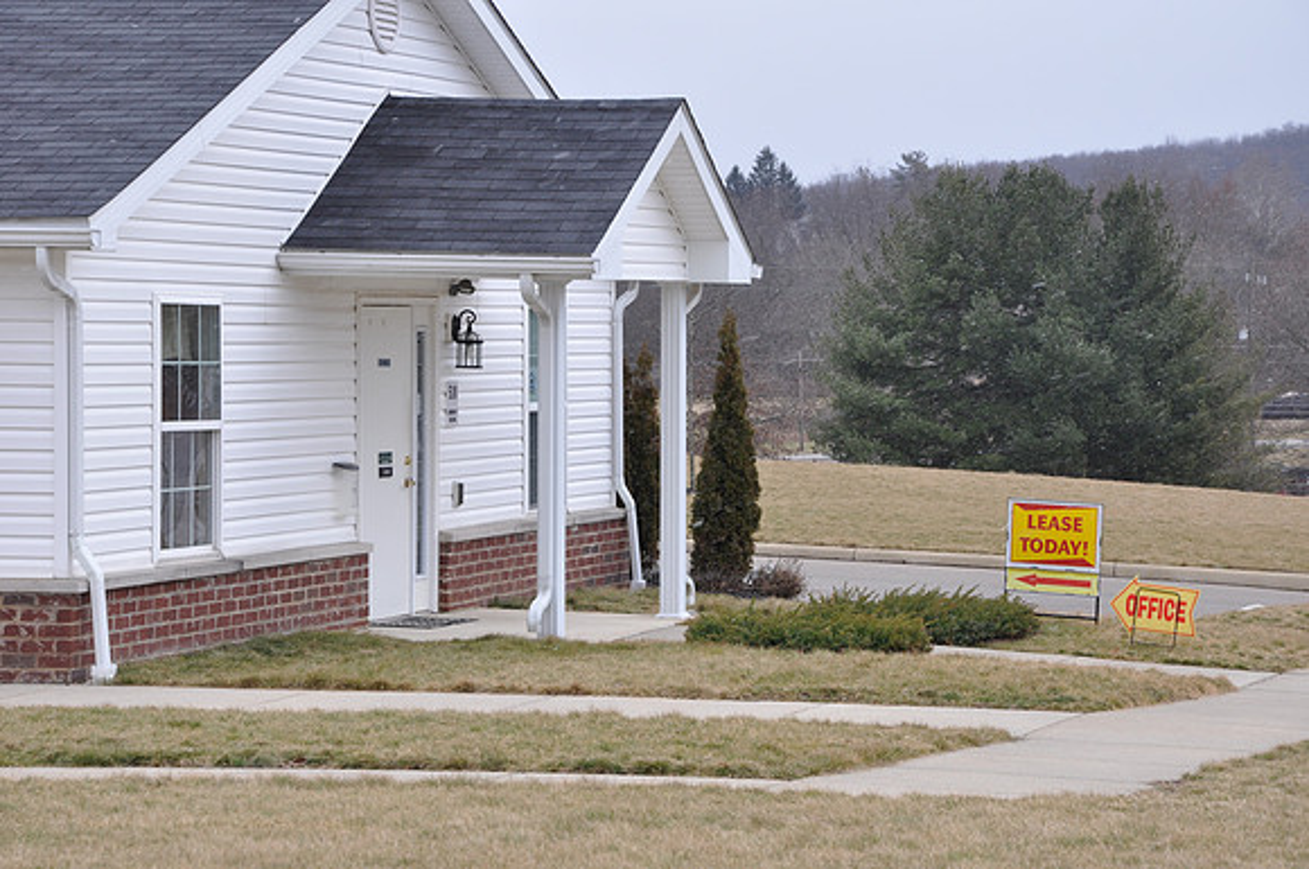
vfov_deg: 11.4
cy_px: 434
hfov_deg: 17.1
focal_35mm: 120
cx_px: 654
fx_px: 4357
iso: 200
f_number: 11
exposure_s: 1/125
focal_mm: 80
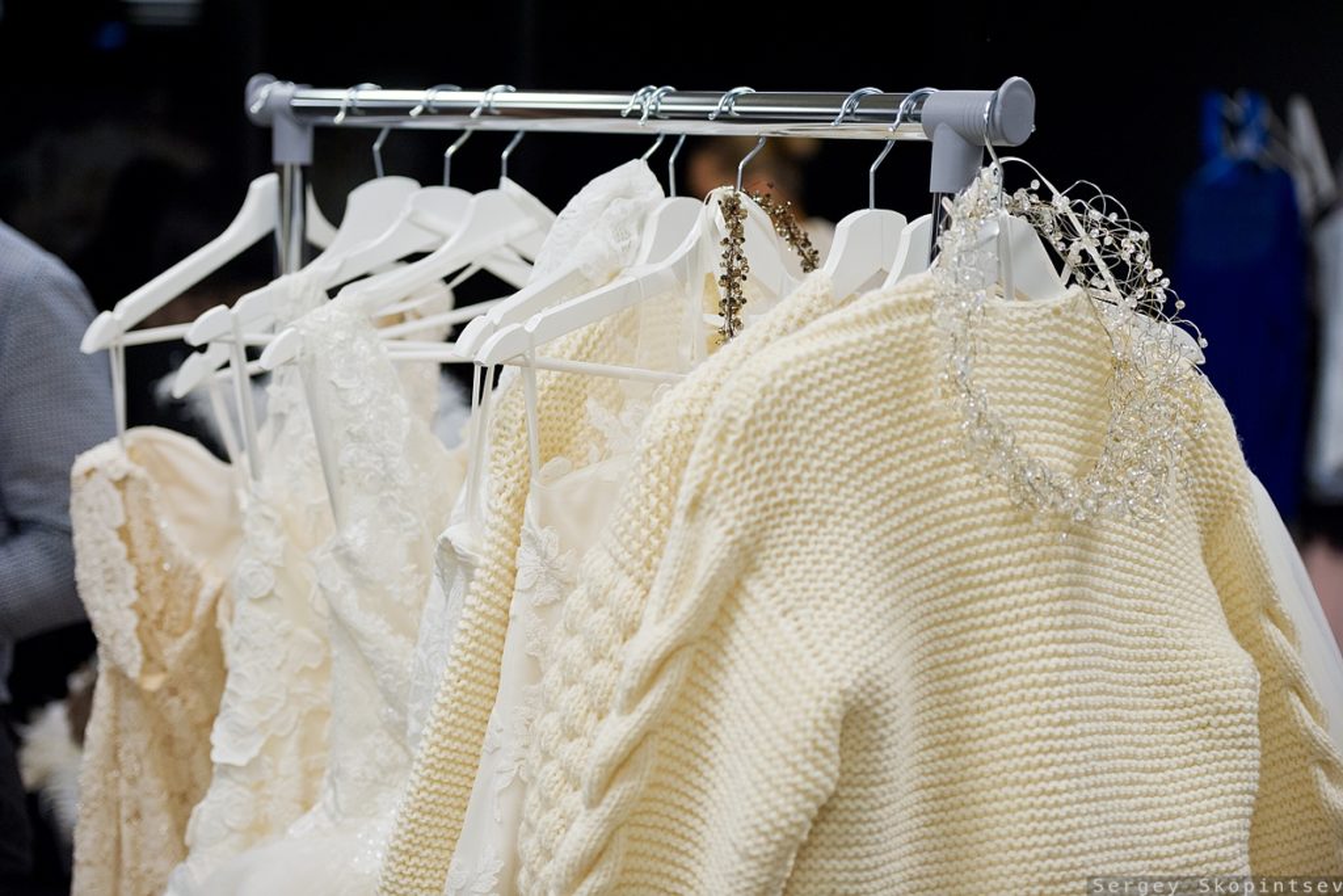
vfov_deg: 19.5
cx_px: 672
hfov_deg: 28.8
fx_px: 2612
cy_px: 448
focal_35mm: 70
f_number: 2.8
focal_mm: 70
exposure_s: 1/320
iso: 500
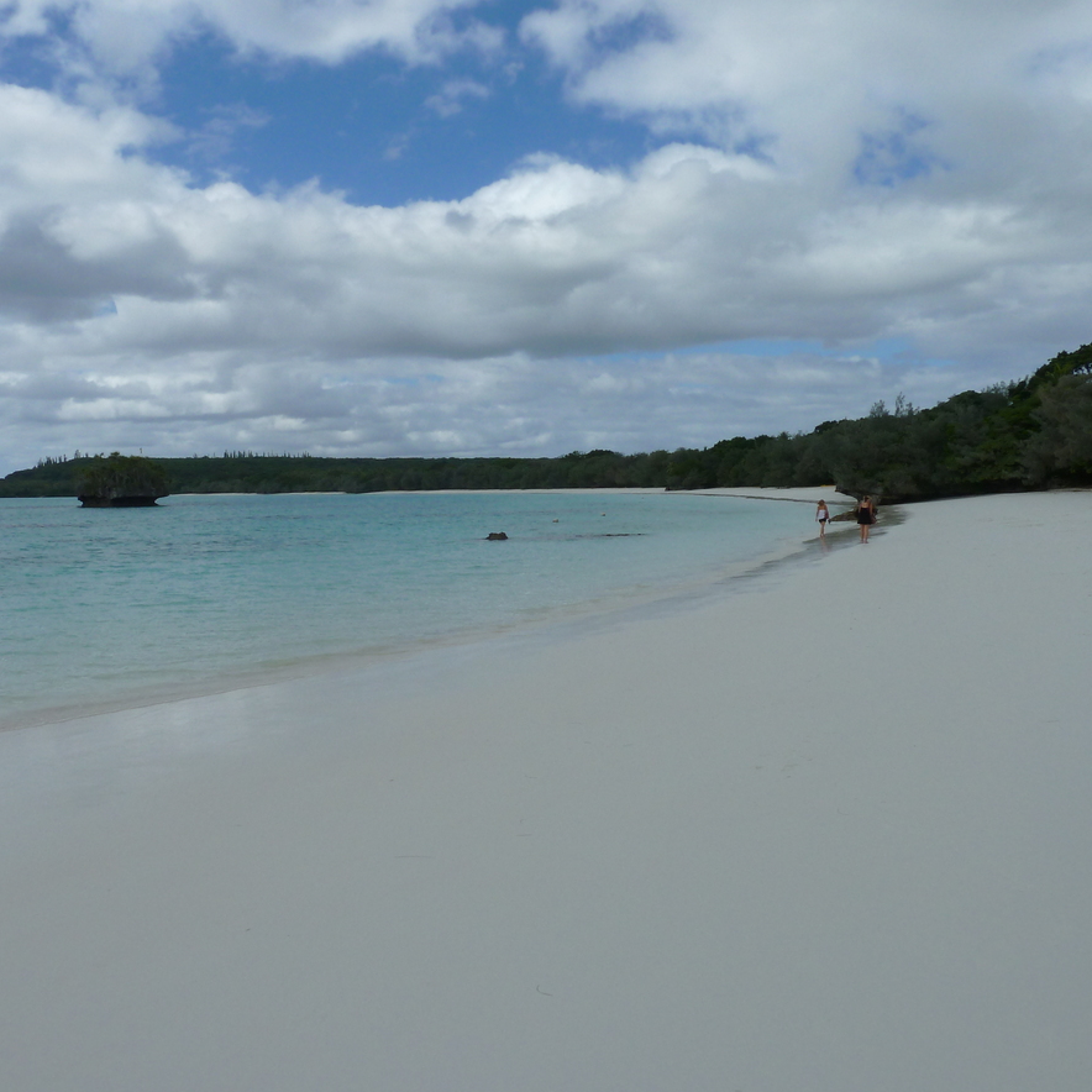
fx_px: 1071
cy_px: 540
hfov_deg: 53.8
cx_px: 452
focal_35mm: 30
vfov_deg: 54.0
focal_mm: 4.1
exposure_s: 1/640
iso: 80
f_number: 5.6
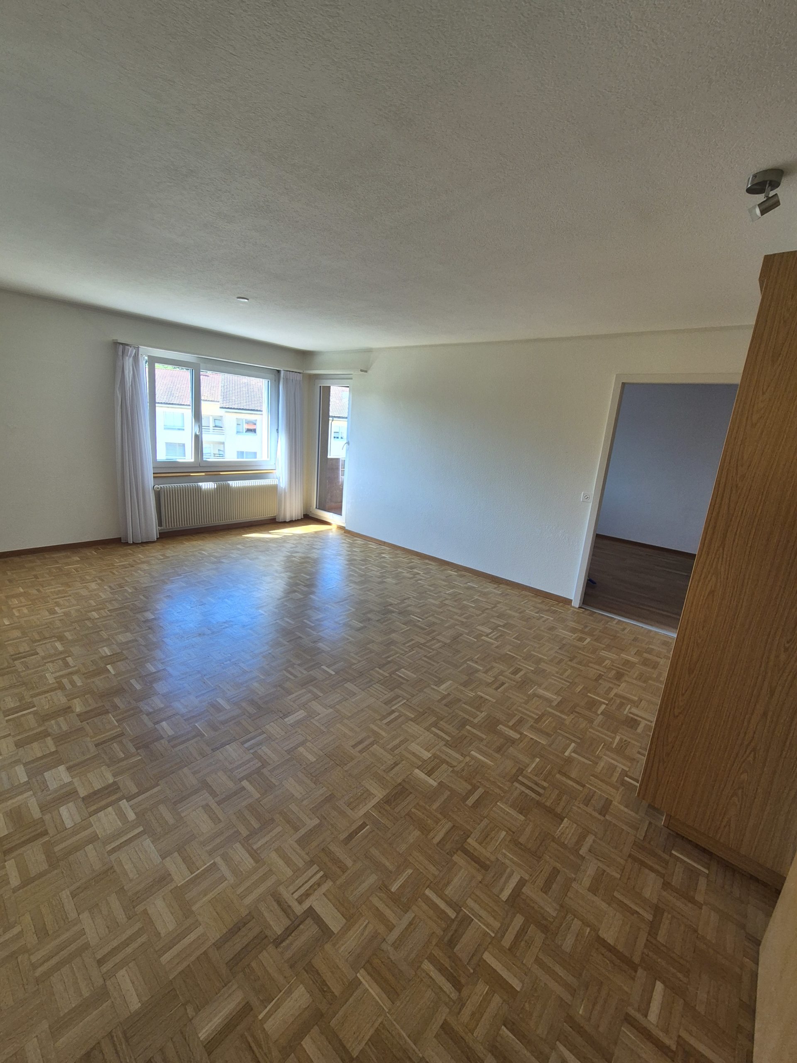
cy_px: 532
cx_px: 398
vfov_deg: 106.2
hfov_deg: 89.9
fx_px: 399
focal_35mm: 13
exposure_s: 1/100
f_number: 2.2
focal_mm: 2.2
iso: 64
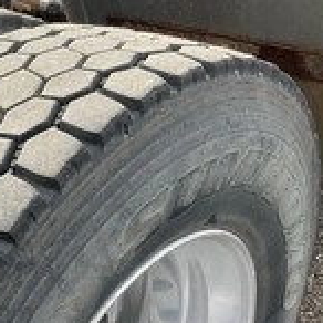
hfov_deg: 22.3
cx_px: -86
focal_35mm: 70
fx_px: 739
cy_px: 223
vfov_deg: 24.5
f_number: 1.8
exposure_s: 1/273
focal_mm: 3
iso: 25
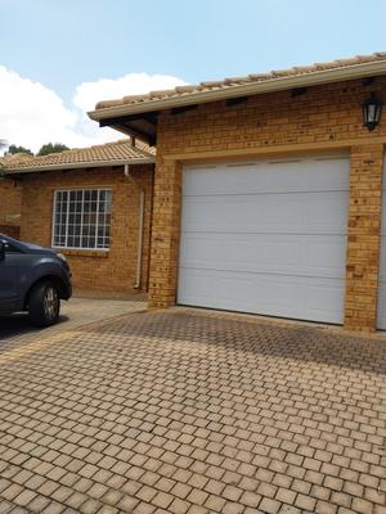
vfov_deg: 67.3
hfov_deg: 53.1
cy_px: 257
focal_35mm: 26
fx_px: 387
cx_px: 193
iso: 20
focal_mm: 4
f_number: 1.8
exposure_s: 1/530
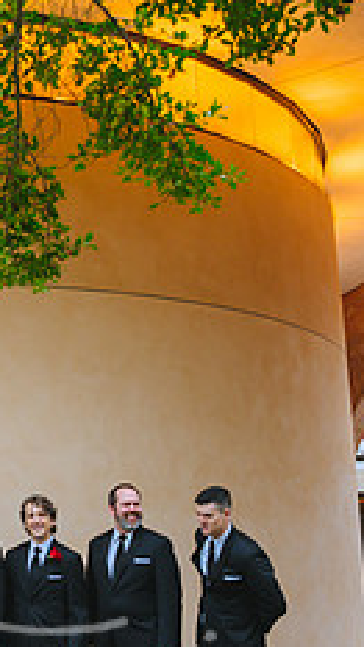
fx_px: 1253
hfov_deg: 15.1
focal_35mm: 73
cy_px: 375
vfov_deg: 28.9
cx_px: -206
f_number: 3.2
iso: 1000
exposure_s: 1/160
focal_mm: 28
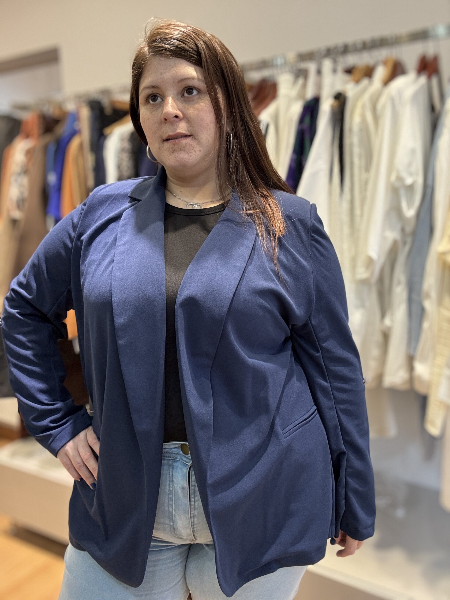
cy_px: 300
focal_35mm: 30
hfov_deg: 46.8
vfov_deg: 60.0
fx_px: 520
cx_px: 225
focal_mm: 2.69
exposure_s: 1/50
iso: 160
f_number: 1.9
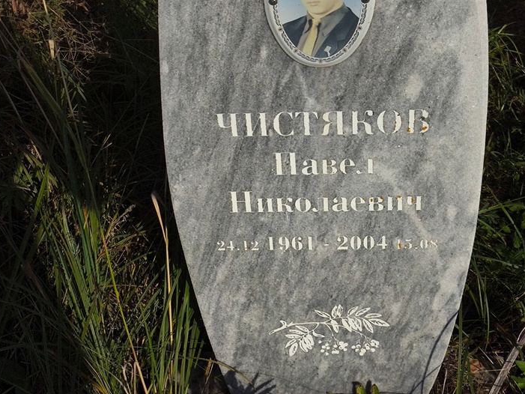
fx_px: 865
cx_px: 276
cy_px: 201
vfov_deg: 25.7
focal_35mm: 57
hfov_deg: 33.8
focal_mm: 4.71
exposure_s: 1/4633
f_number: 1.7
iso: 50
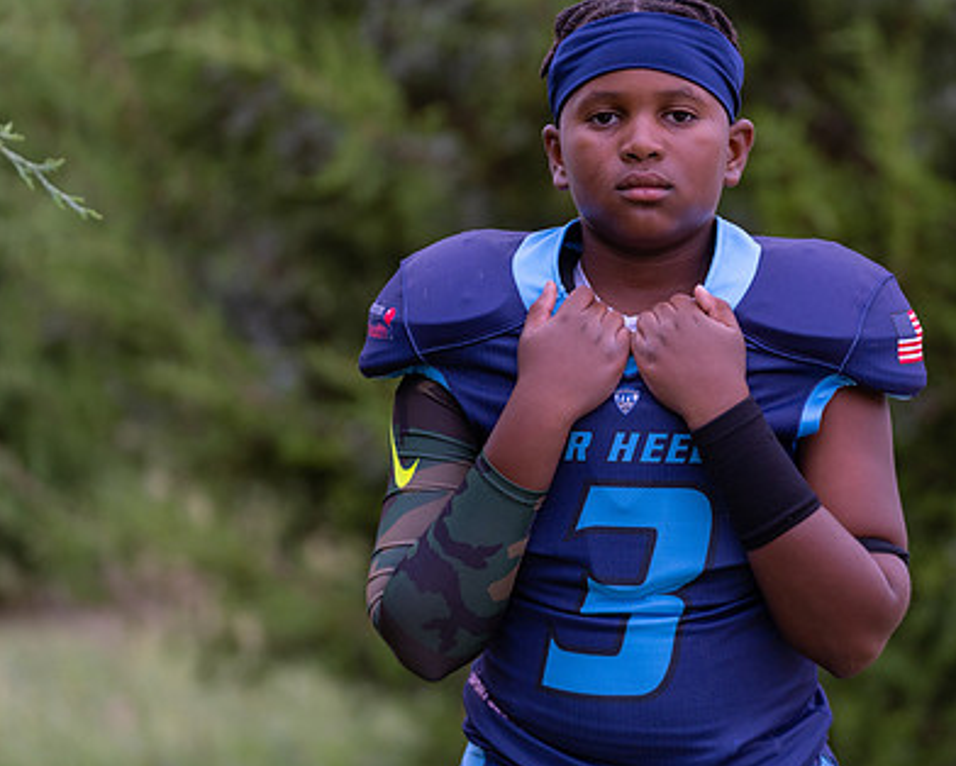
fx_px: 5350
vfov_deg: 8.2
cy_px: 346
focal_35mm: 189
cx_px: 642
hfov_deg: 10.2
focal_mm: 126
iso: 400
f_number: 2.8
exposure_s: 1/320
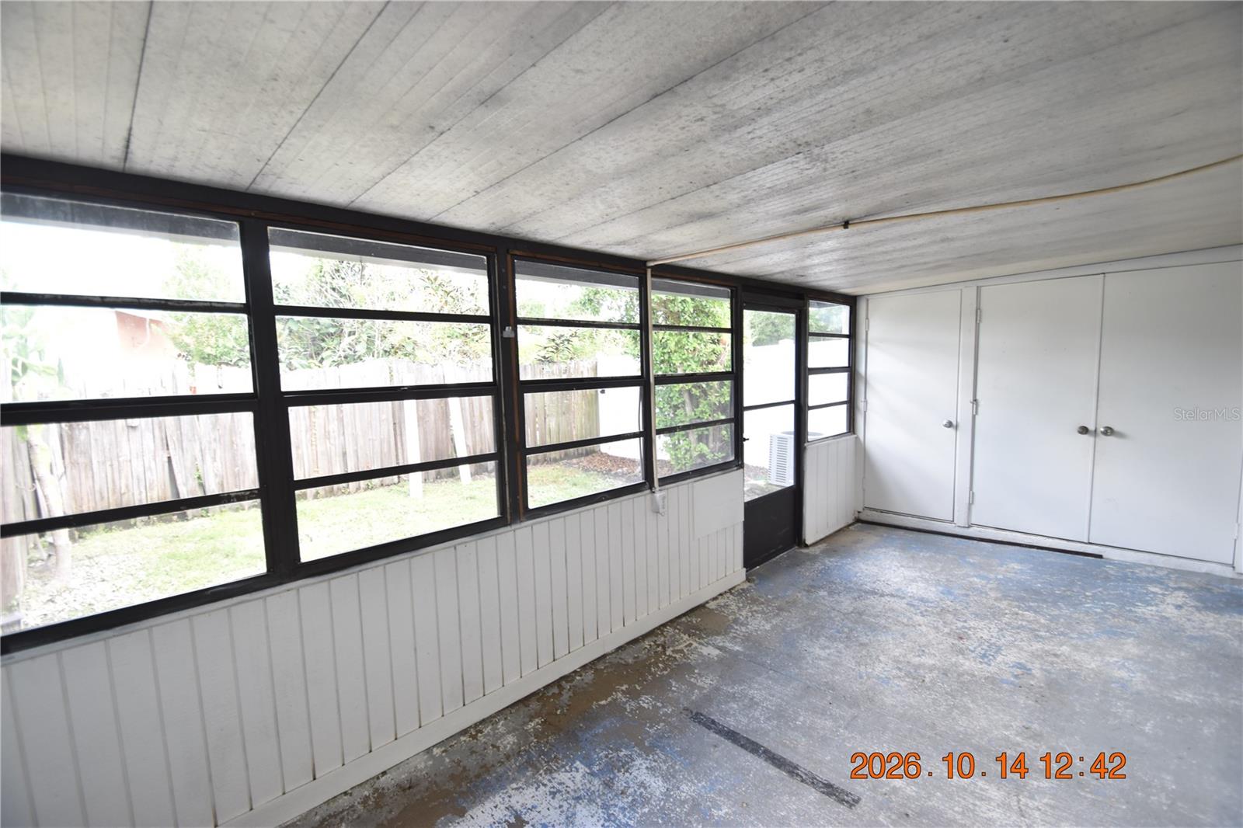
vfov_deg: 77.3
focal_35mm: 15
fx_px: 518
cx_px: 622
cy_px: 414
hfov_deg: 100.4
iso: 400
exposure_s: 1/60
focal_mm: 10
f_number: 4
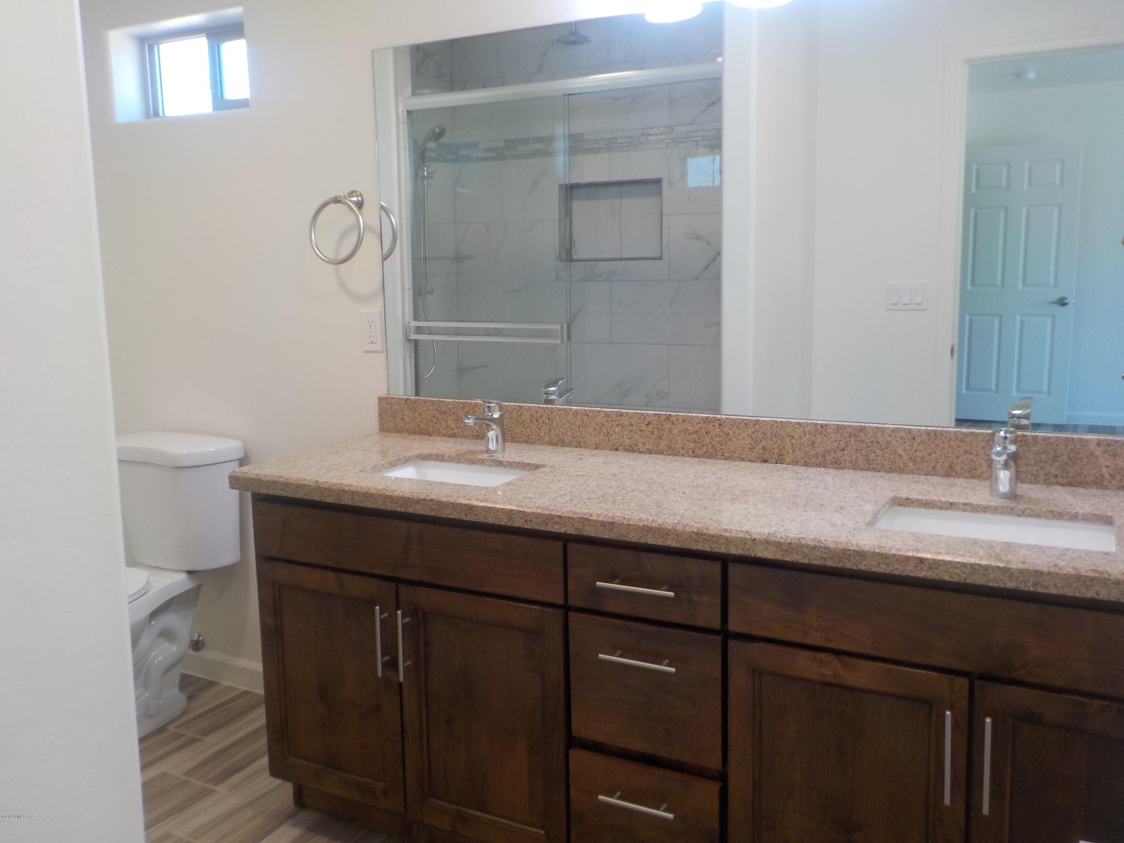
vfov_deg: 46.8
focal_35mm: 30
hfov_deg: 60.0
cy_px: 422
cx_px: 562
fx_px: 974
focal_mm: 4.1
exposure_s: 1/30
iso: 160
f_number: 3.3
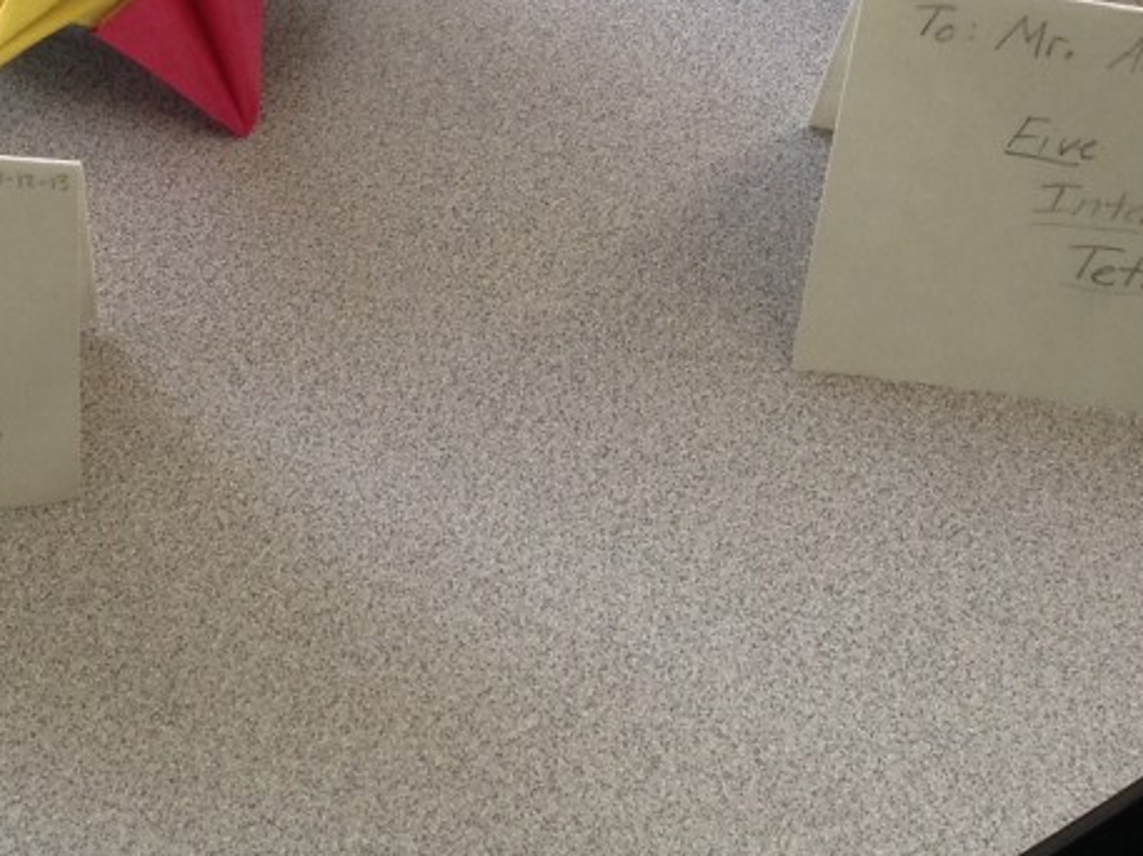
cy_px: -85
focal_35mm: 74
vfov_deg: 19.1
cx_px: 293
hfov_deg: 26.0
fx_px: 2442
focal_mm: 4.12
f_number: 2.4
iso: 100
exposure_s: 1/120
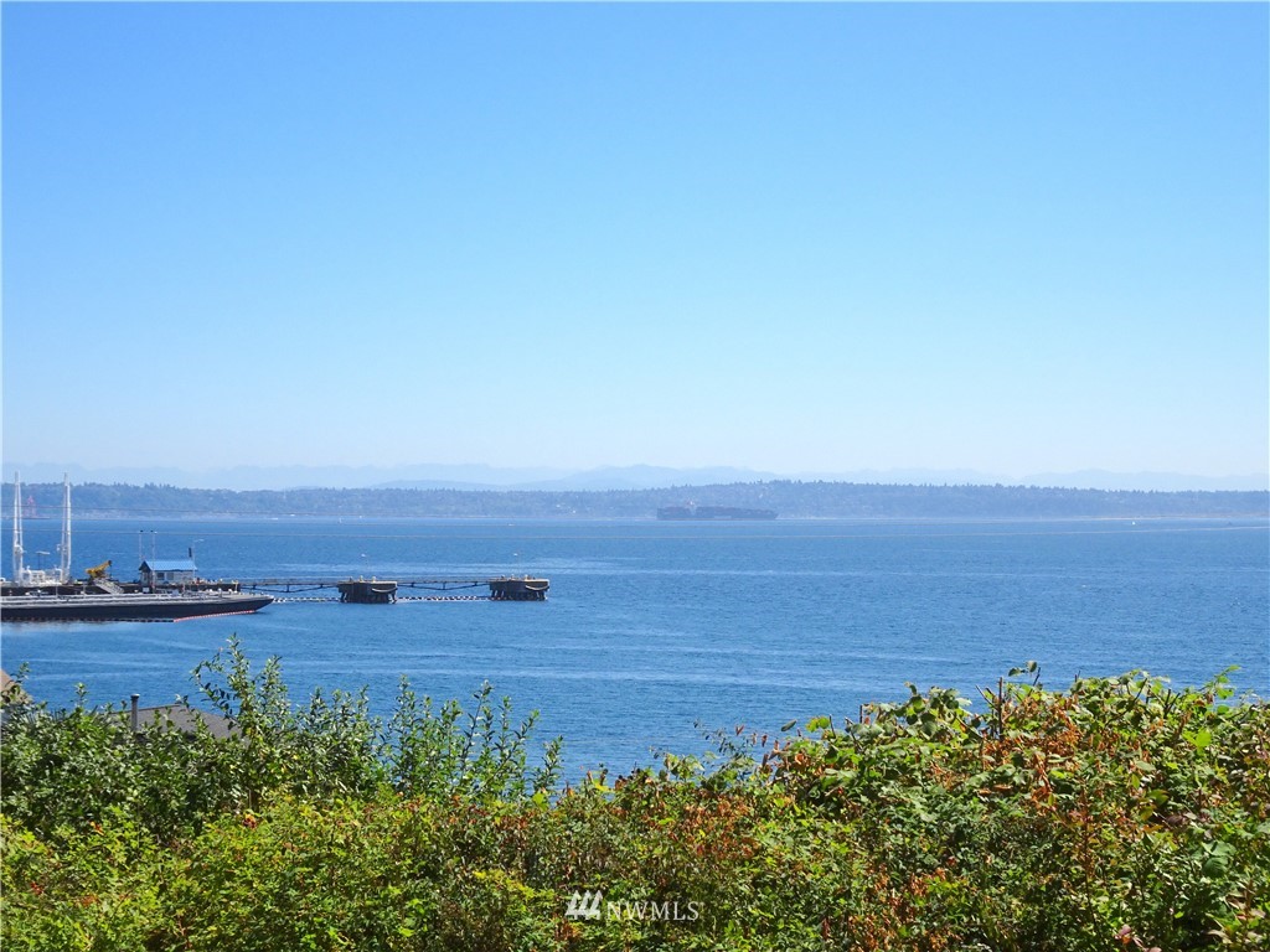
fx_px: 2495
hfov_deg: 28.6
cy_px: 476
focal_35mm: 68
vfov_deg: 21.6
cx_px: 635
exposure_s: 1/640
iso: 80
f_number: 4.5
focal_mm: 11.66
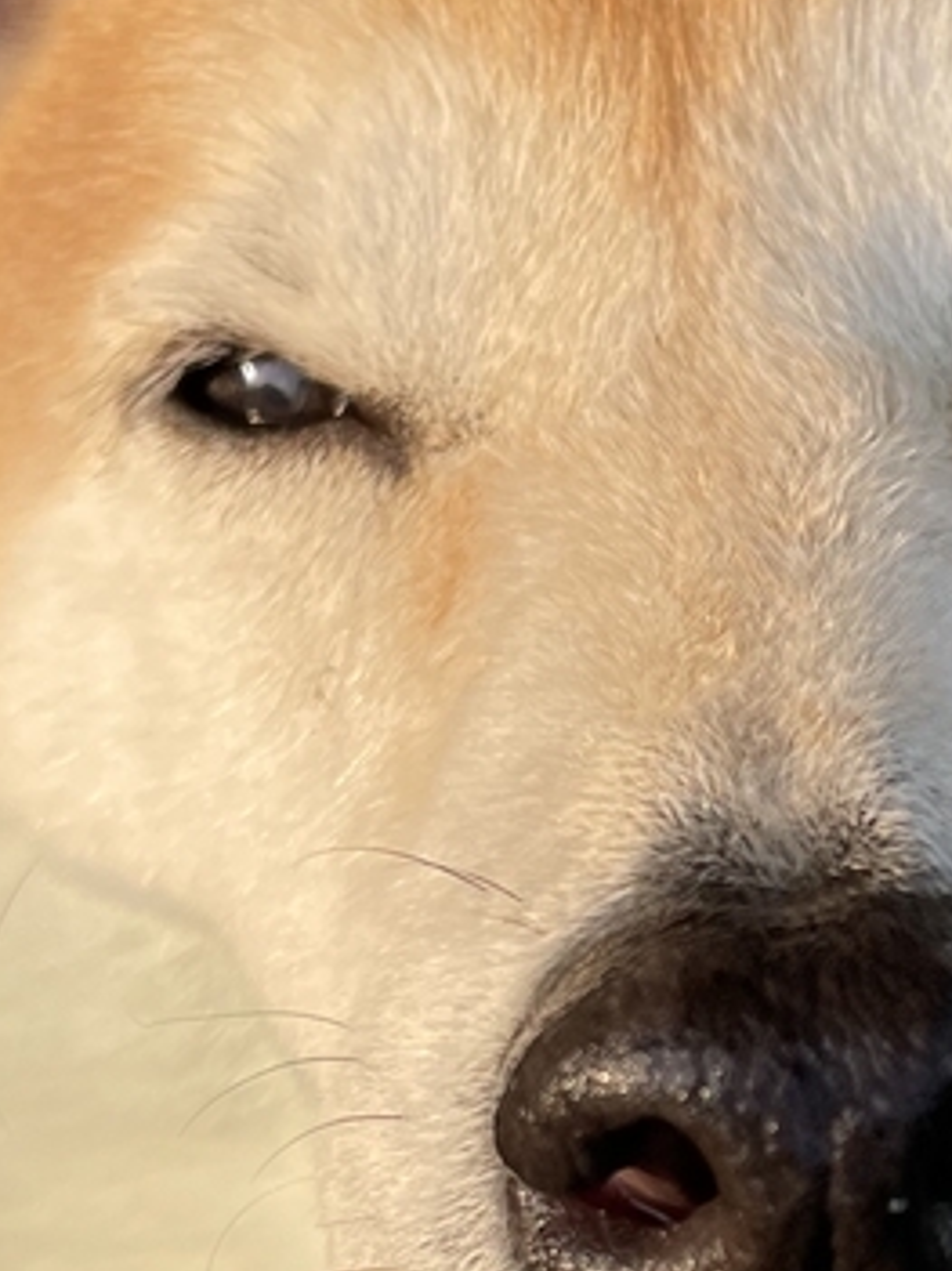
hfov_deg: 16.4
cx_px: 789
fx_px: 3266
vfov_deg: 21.5
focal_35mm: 89
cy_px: 1159
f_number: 1.6
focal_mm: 4.2
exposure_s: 1/754
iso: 32
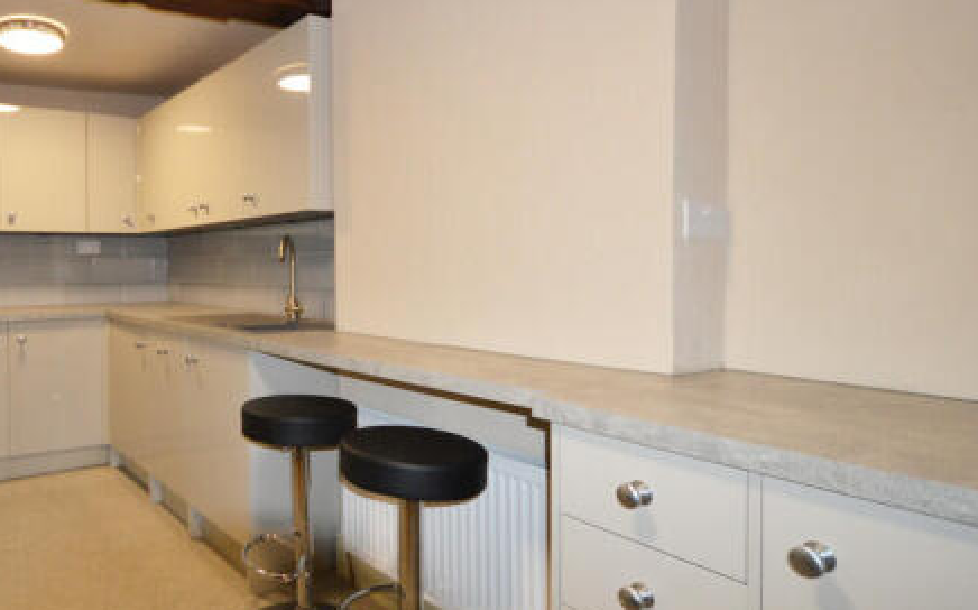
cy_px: 287
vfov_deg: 52.9
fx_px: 613
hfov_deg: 71.9
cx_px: 244
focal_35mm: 23
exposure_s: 1/60
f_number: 3.5
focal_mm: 10
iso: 450
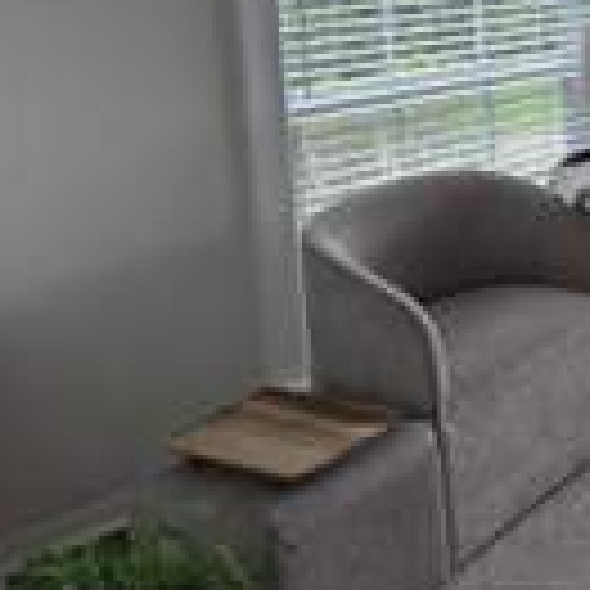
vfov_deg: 34.7
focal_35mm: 42
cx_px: 928
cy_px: -52
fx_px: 810
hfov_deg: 26.2
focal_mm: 2.2
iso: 80
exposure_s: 1/61
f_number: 2.2
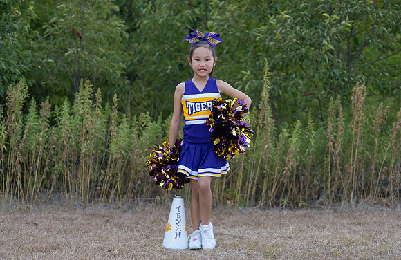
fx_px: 816
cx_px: 197
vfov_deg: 18.1
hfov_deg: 27.6
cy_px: 137
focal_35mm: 74
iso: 200
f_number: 2.8
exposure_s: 1/320
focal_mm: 70
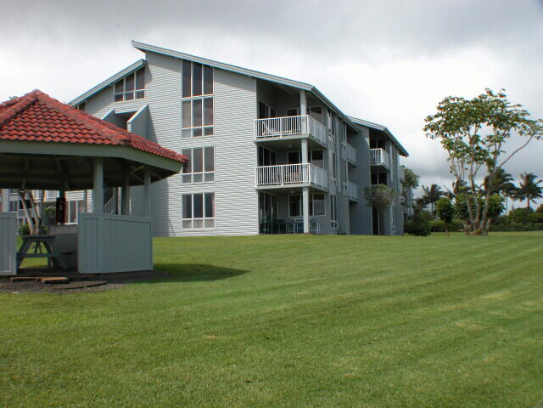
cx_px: 272
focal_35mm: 50
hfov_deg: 38.2
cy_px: 204
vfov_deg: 29.1
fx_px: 784
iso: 100
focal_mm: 12.7
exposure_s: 1/321
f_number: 6.8
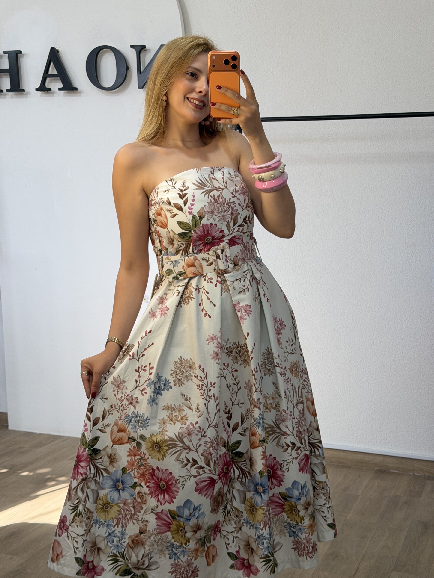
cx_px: 215
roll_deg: +1.2
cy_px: 289
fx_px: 819
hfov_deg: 29.7
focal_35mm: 49
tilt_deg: -24.5
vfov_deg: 38.9
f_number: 1.78
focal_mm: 6.76
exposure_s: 1/163
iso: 80
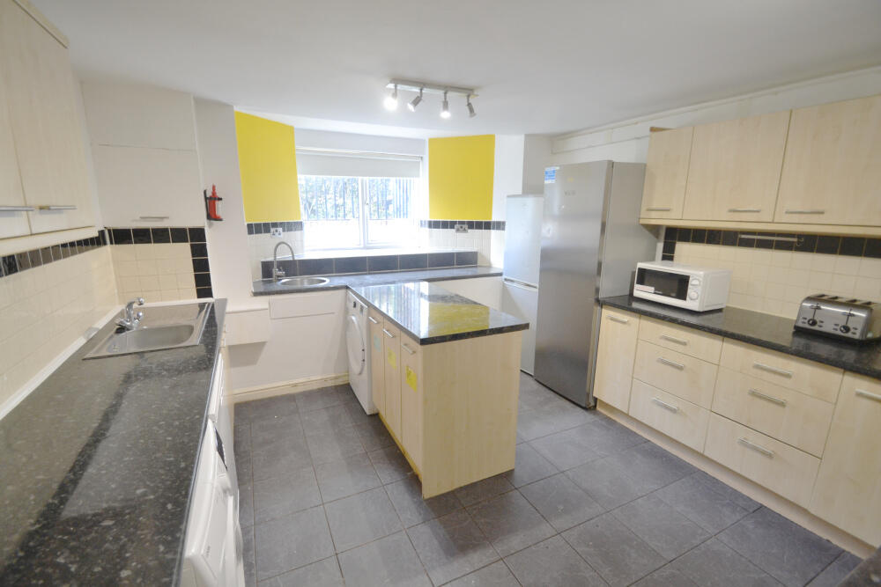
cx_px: 440
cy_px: 294
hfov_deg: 100.4
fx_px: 367
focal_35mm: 15
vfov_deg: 77.3
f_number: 3.5
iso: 720
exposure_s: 1/60
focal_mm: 10
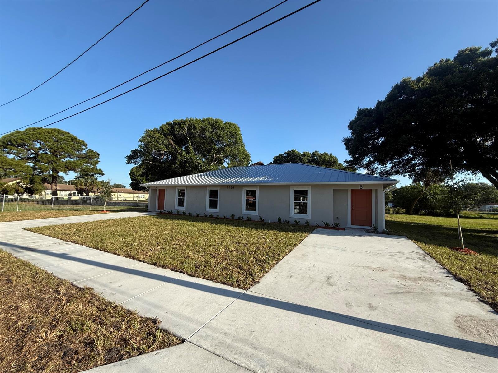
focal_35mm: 14
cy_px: 186
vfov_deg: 85.7
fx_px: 201
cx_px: 249
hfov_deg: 102.1
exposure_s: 1/1087
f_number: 2.2
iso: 50
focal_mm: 2.22
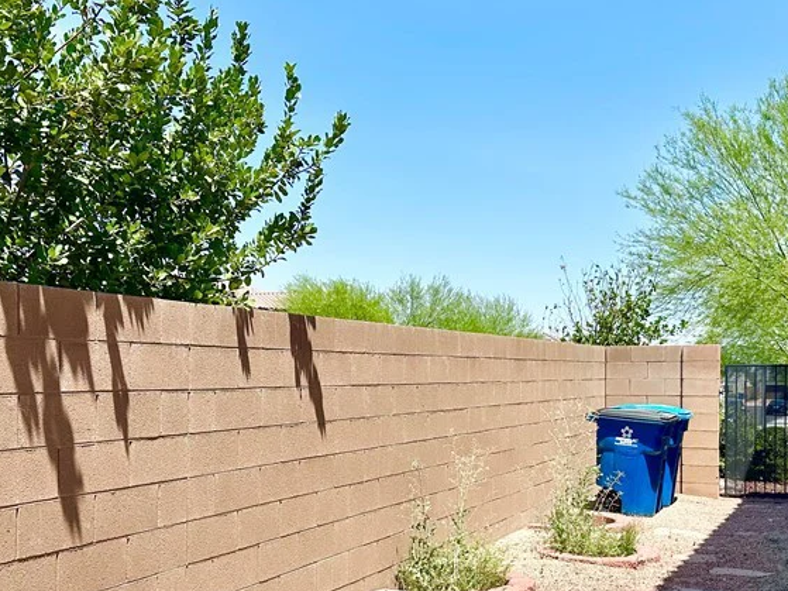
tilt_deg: -0.5
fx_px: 1001
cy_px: 381
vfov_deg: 32.7
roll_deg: +0.1
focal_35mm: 44
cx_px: 403
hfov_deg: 43.0
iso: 80
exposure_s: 1/4184
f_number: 1.78
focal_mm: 6.86
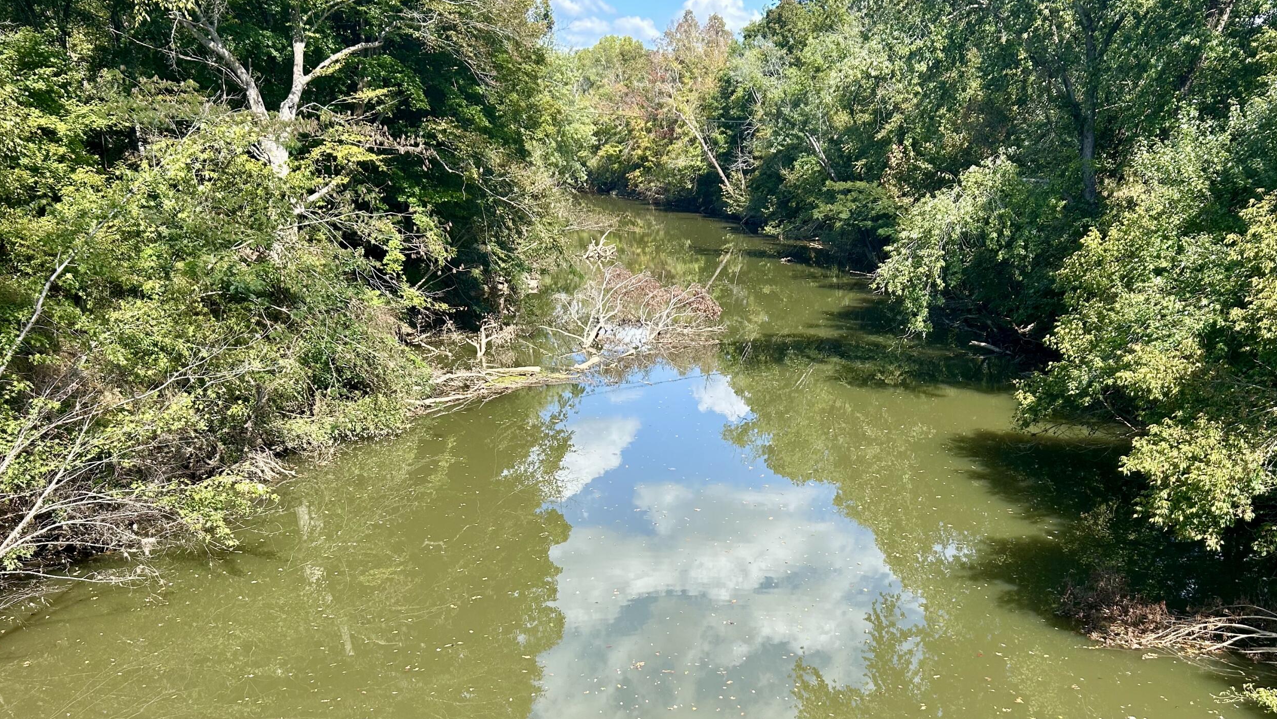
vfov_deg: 34.1
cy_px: 514
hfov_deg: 58.0
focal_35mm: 34
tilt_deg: -18.7
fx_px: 1151
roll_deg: -0.6
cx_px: 674
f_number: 1.5
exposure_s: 1/1344
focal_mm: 5.7
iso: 50
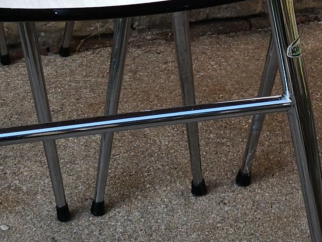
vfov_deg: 12.4
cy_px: -72
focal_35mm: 116
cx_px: 181
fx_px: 1079
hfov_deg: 17.0
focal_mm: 3.95
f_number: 1.6
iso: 50
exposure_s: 1/548
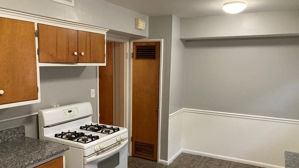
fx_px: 246
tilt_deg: -8.2
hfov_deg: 62.6
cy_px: 102
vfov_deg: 37.6
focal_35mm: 31
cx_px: 149
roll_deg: -0.5
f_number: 1.8
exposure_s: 1/60
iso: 320
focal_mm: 3.99
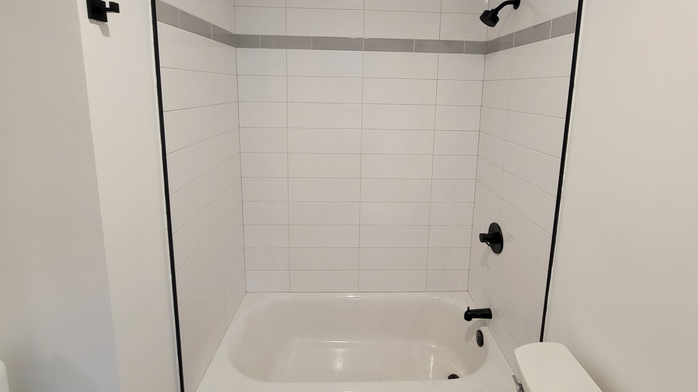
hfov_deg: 99.3
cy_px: 135
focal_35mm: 16
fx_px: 296
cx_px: 365
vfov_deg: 65.5
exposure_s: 1/60
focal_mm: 2.2
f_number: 2.2
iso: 200
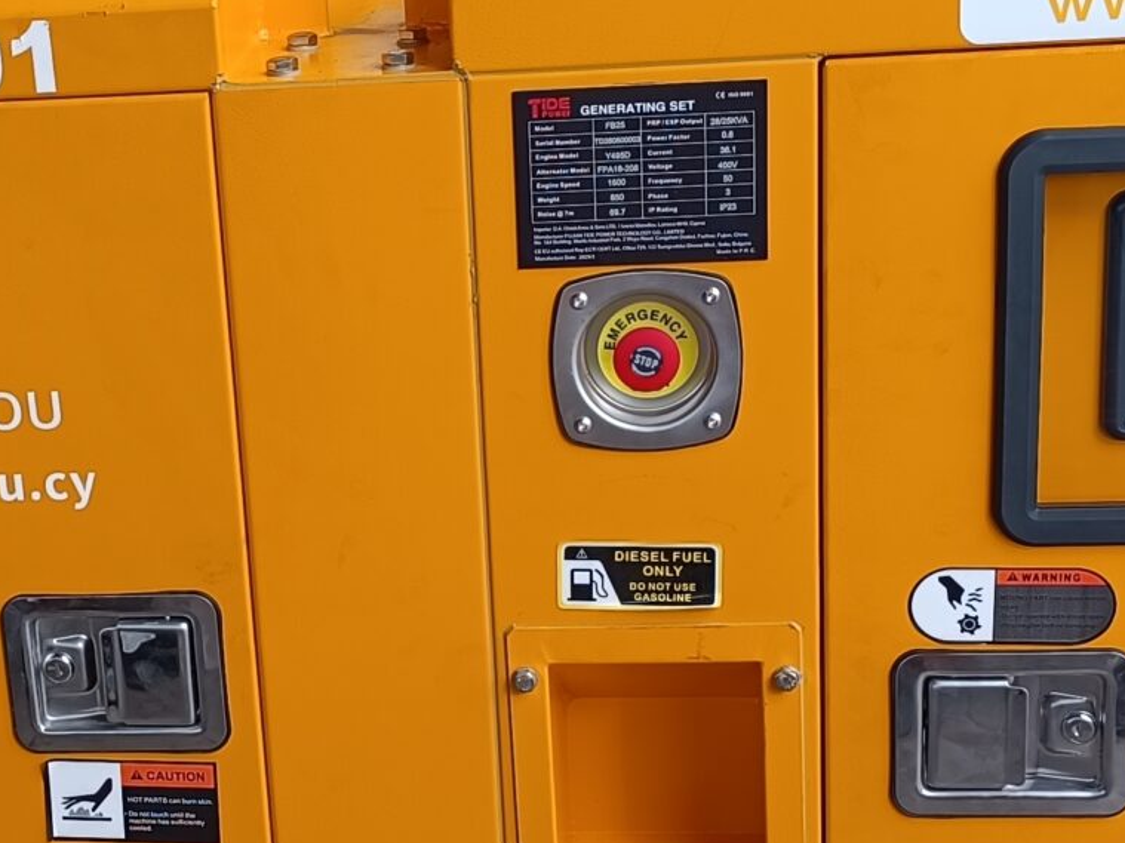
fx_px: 2632
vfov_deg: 18.2
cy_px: 533
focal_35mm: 81
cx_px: 302
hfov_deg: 23.9
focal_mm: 6.14
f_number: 1.65
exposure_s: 1/100
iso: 76
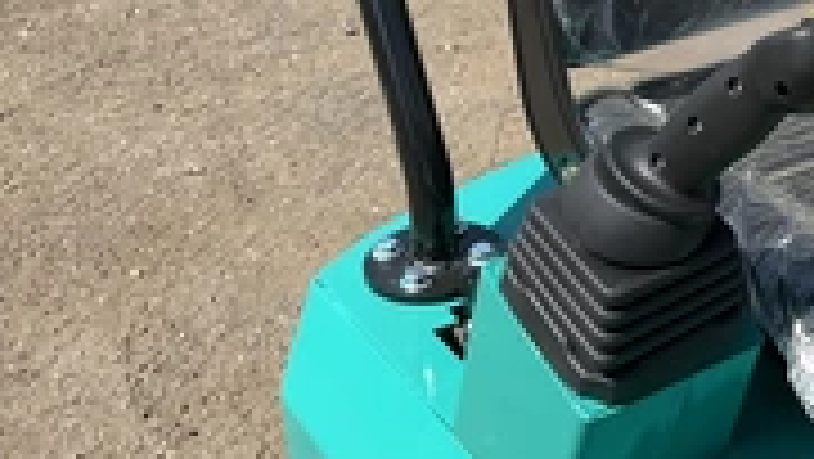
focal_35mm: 70
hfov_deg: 28.0
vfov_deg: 16.9
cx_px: 850
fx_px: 1512
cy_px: 9
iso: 25
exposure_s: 1/1534
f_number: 1.8
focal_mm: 3
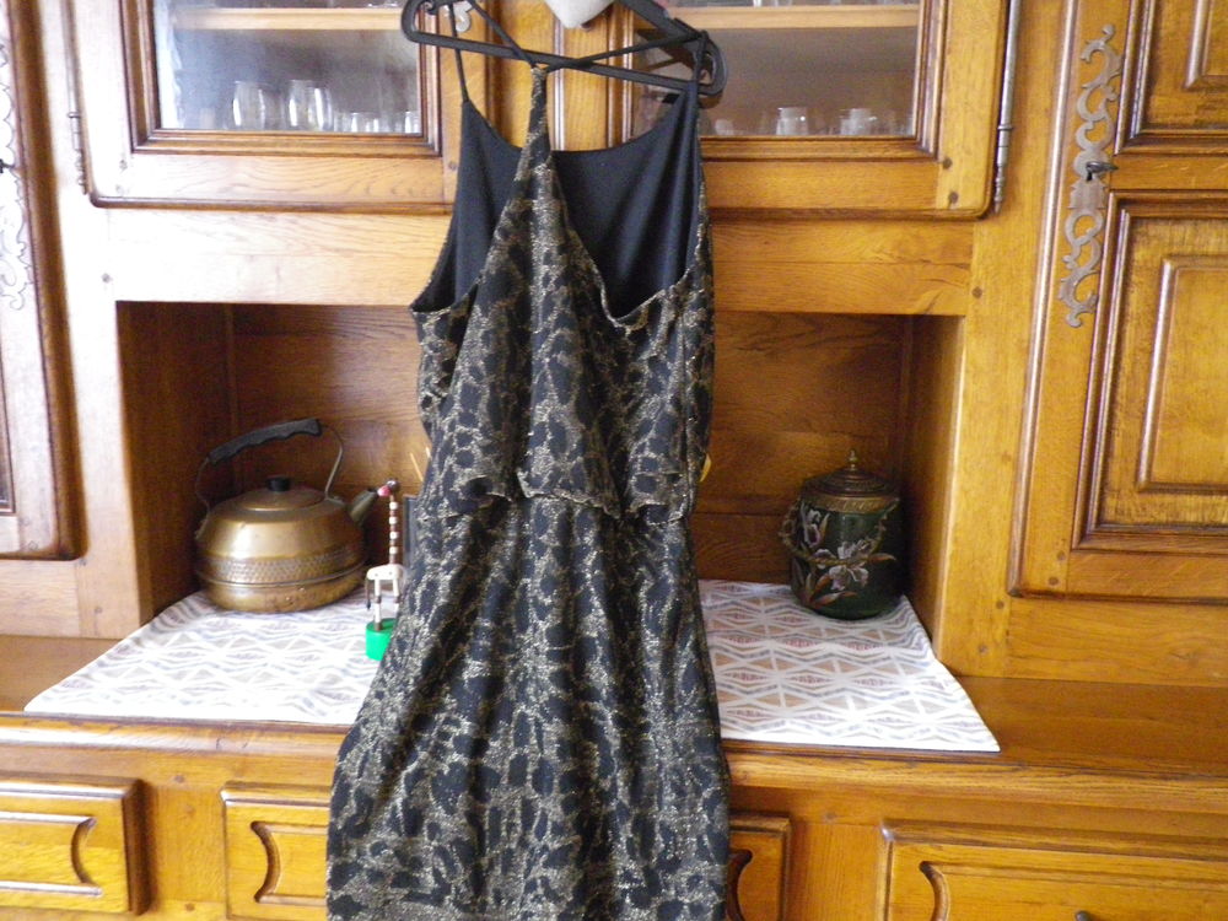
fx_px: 993
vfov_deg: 49.7
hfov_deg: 63.4
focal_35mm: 28
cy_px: 460
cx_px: 614
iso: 800
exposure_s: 1/20
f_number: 2.6
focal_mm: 4.9
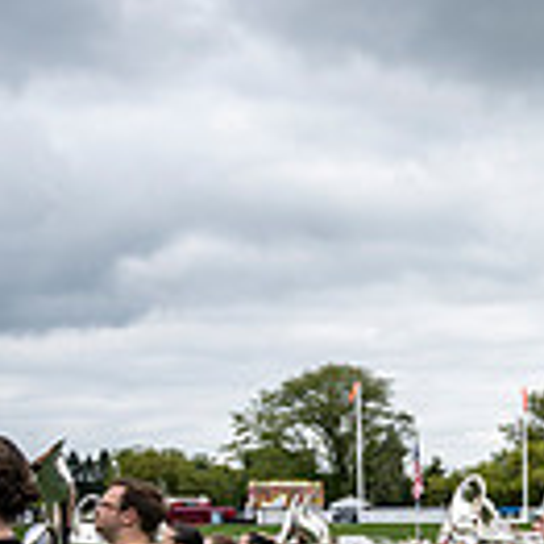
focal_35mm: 90
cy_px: 667
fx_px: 1600
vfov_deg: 18.2
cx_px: 968
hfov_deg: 16.3
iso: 100
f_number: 4
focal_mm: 24
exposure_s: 1/800
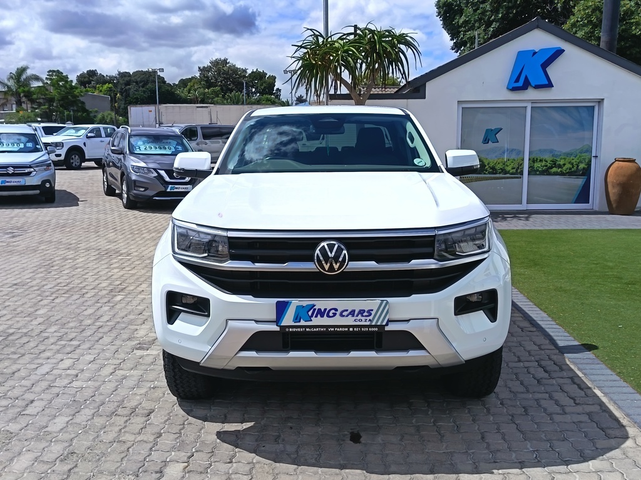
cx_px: 320
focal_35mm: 36
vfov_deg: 39.7
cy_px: 240
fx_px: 667
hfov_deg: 51.4
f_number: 1.75
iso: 100
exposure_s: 1/1393
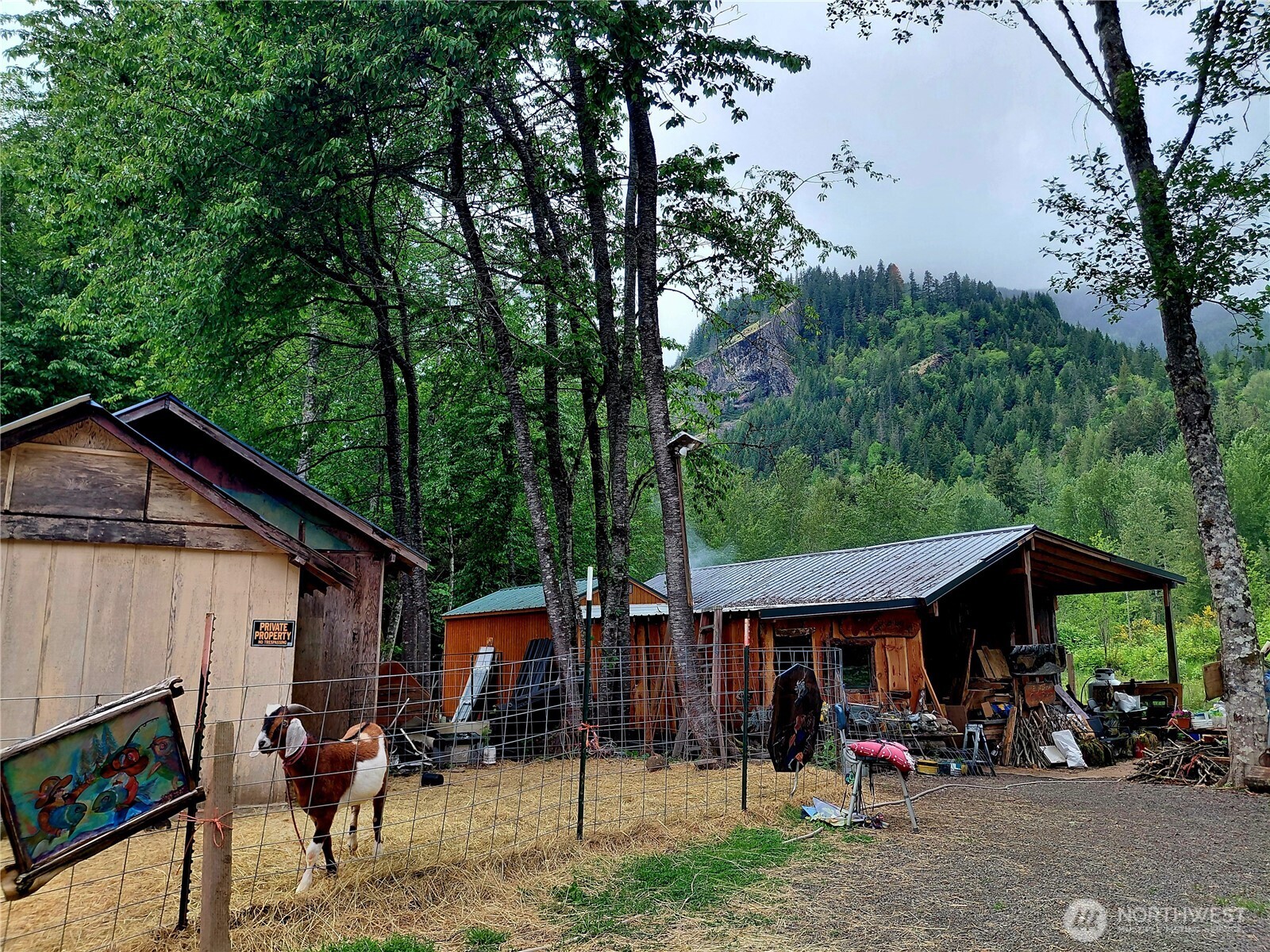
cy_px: 476
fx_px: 917
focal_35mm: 25
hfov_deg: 69.4
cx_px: 635
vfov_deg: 54.9
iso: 50
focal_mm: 4.69
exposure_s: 1/1250
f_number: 1.8
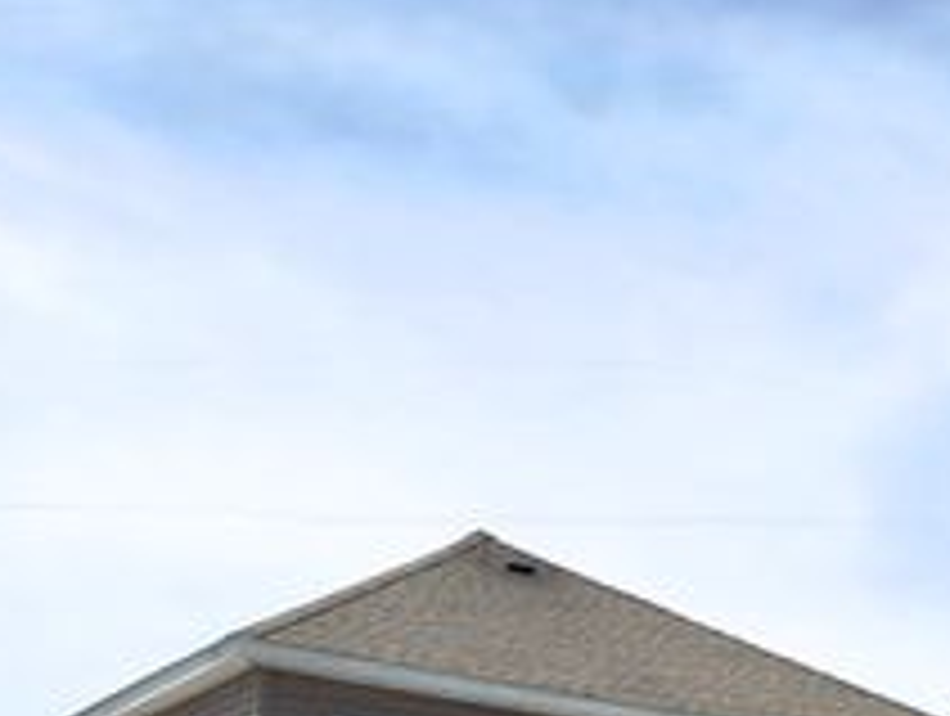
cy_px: 815
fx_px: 2612
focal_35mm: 95
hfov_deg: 20.3
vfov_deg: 15.2
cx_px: 810
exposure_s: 1/6494
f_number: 1.78
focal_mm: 6.76
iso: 80
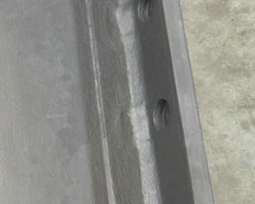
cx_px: -127
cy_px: 145
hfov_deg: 19.1
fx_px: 665
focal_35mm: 88
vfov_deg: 17.4
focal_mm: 4.15
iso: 50
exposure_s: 1/17
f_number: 2.2
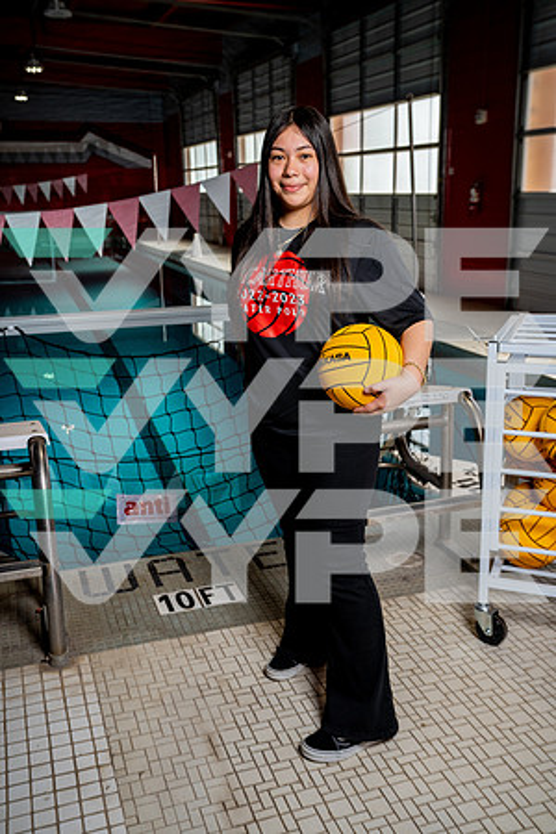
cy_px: 417
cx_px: 278
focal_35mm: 36
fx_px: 834
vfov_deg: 53.1
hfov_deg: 36.9
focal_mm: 36
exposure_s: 1/250
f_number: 5
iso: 100
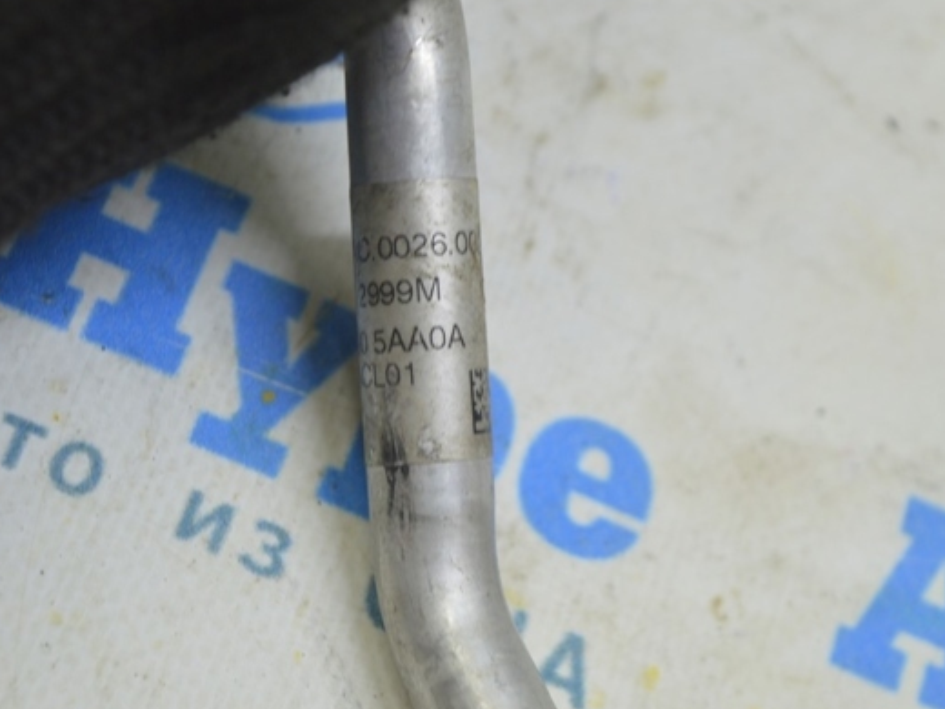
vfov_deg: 15.2
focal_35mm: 98
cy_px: 352
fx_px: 2664
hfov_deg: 20.1
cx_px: 431
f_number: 5.6
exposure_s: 1/20
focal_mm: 55
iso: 400
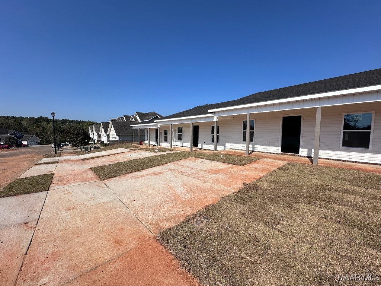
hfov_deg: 102.1
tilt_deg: -4.0
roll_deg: +0.0
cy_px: 143
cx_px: 190
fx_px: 154
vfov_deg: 85.7
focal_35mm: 14
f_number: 2.2
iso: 50
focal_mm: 2.22
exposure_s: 1/3401
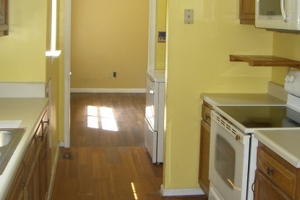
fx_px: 508
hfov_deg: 32.9
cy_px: 70
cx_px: 160
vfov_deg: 22.1
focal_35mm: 61
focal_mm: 6.2
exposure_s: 1/60
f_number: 2.7
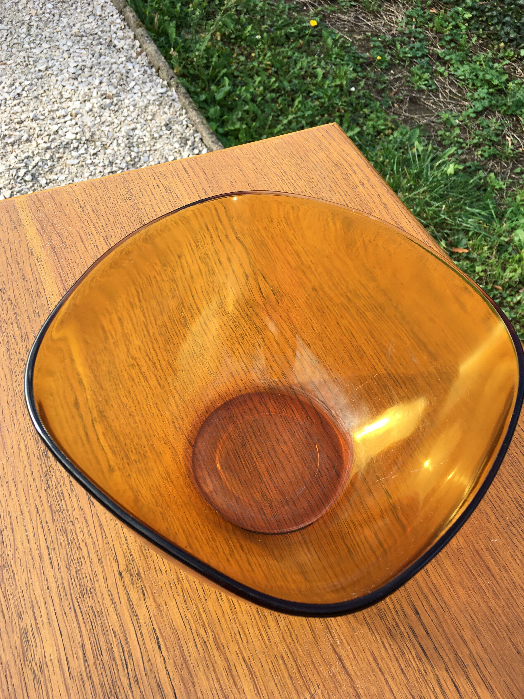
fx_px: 606
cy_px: 359
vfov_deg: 60.0
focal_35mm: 30
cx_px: 258
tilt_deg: -55.0
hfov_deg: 46.8
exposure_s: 1/272
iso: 25
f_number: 2.2
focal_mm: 4.15
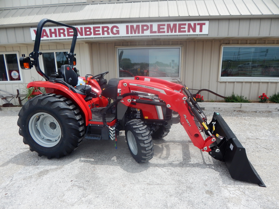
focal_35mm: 22
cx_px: 140
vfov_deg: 61.1
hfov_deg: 76.4
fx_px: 177
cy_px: 104
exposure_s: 1/400
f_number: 6
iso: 125
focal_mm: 4
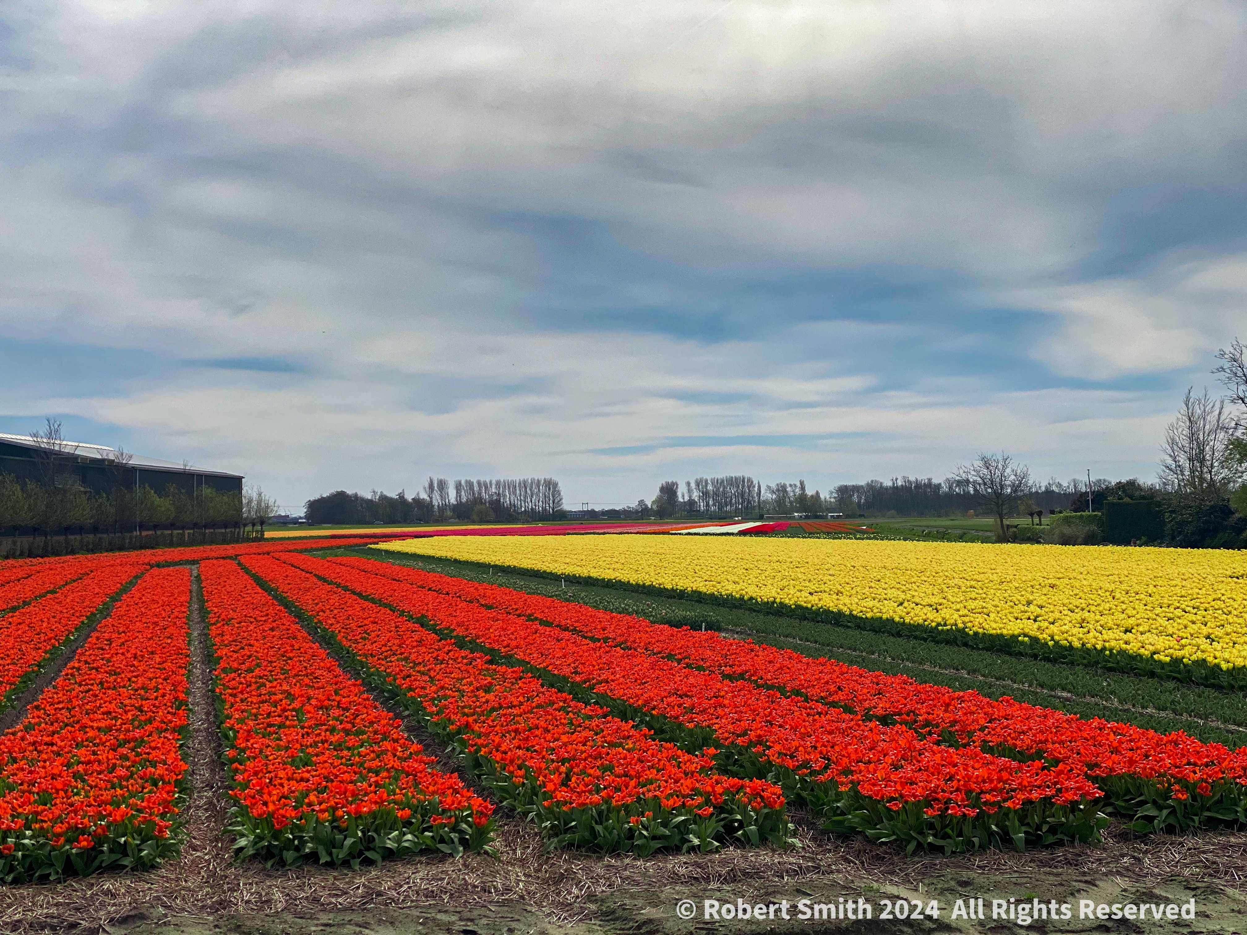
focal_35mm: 52
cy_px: 468
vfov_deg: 28.0
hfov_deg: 36.8
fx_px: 1873
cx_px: 624
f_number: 2
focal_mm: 6
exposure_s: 1/4800
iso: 25
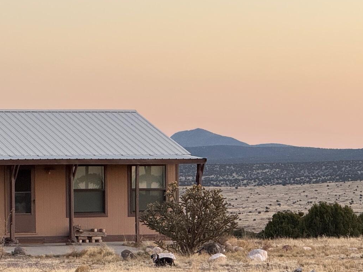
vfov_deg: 6.2
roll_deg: +0.5
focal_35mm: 240
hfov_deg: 8.2
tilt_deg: -2.1
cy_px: 229
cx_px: 123
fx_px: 2517
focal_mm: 15.66
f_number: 2.8
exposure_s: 1/94
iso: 250
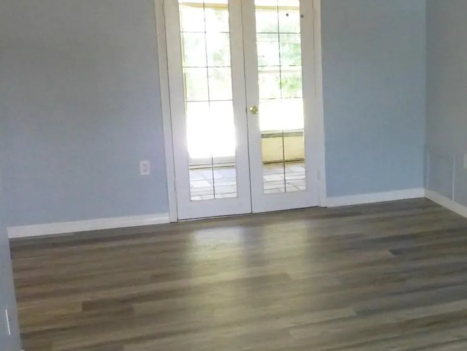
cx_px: 481
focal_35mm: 52
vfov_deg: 28.0
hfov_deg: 33.3
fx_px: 702
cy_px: 178
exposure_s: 1/125
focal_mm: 4.3
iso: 800
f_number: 3.3
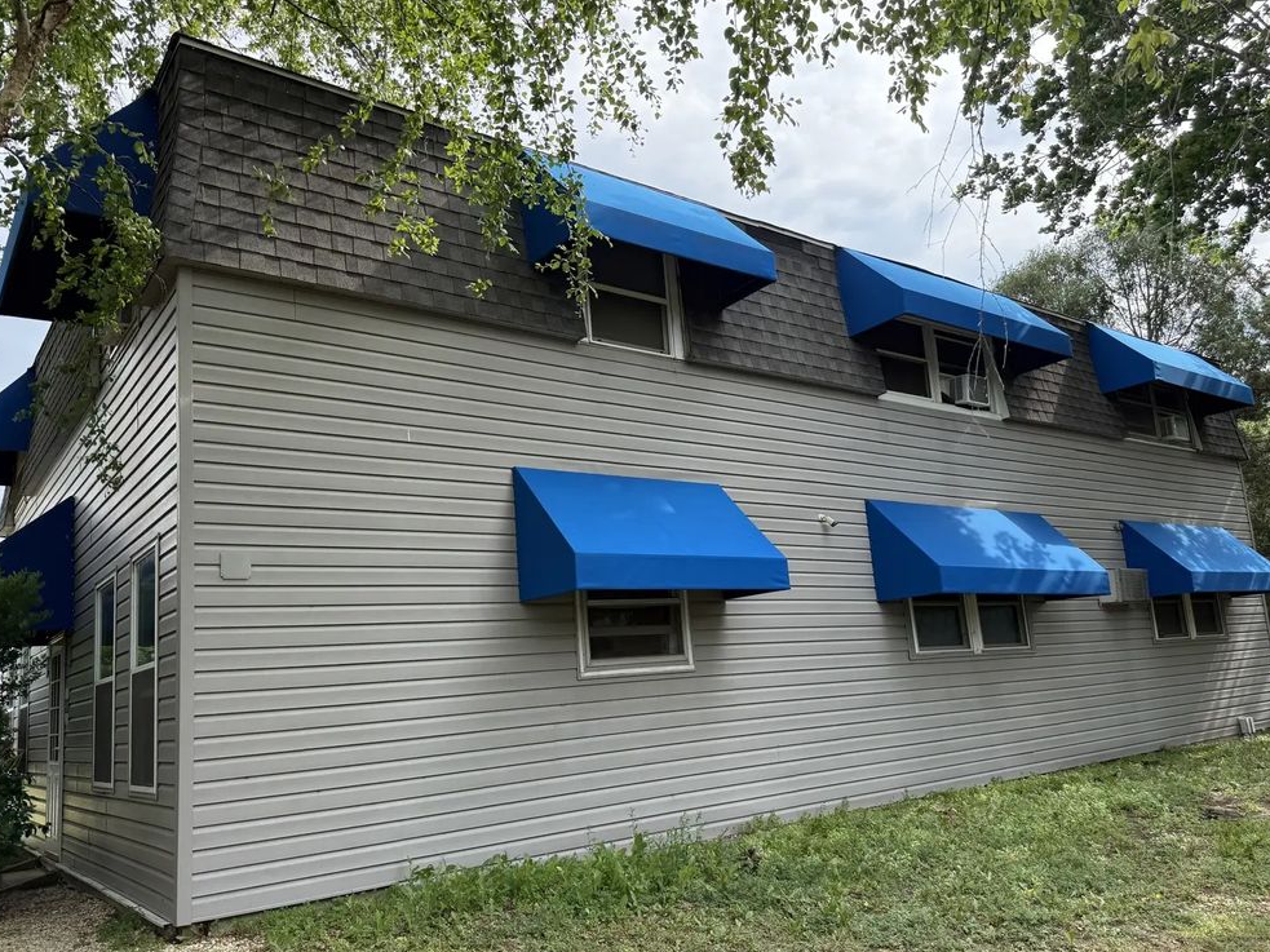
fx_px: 917
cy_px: 475
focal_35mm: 25
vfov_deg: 54.9
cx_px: 645
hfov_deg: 69.4
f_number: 1.78
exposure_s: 1/1689
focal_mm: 6.76
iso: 100
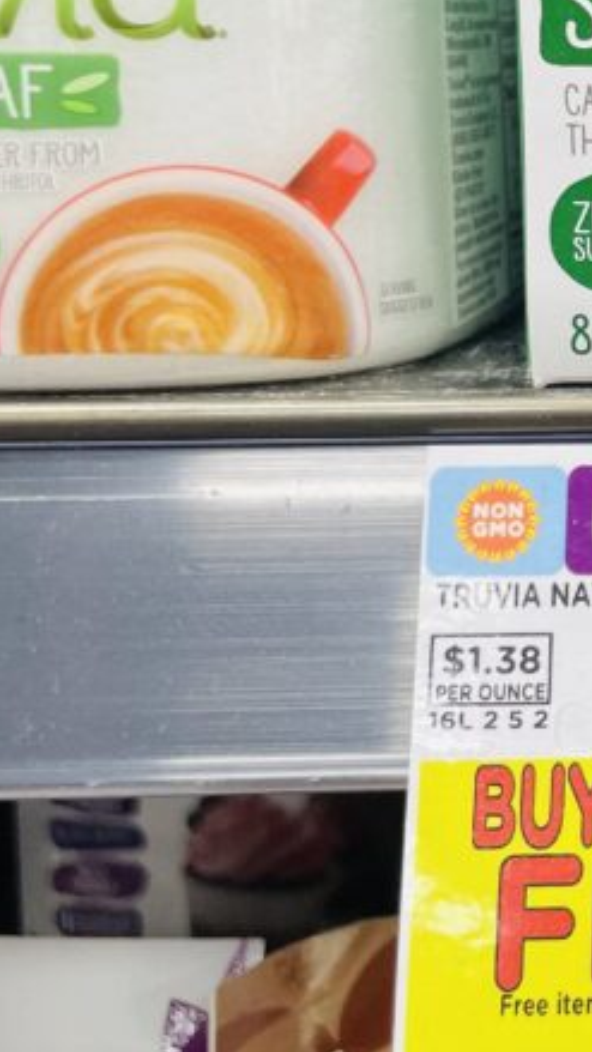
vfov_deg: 31.1
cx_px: 899
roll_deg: -0.2
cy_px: 211
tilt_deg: -8.6
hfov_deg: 16.6
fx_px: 1841
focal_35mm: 66
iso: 125
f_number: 1.6
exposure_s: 1/120
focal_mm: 4.2
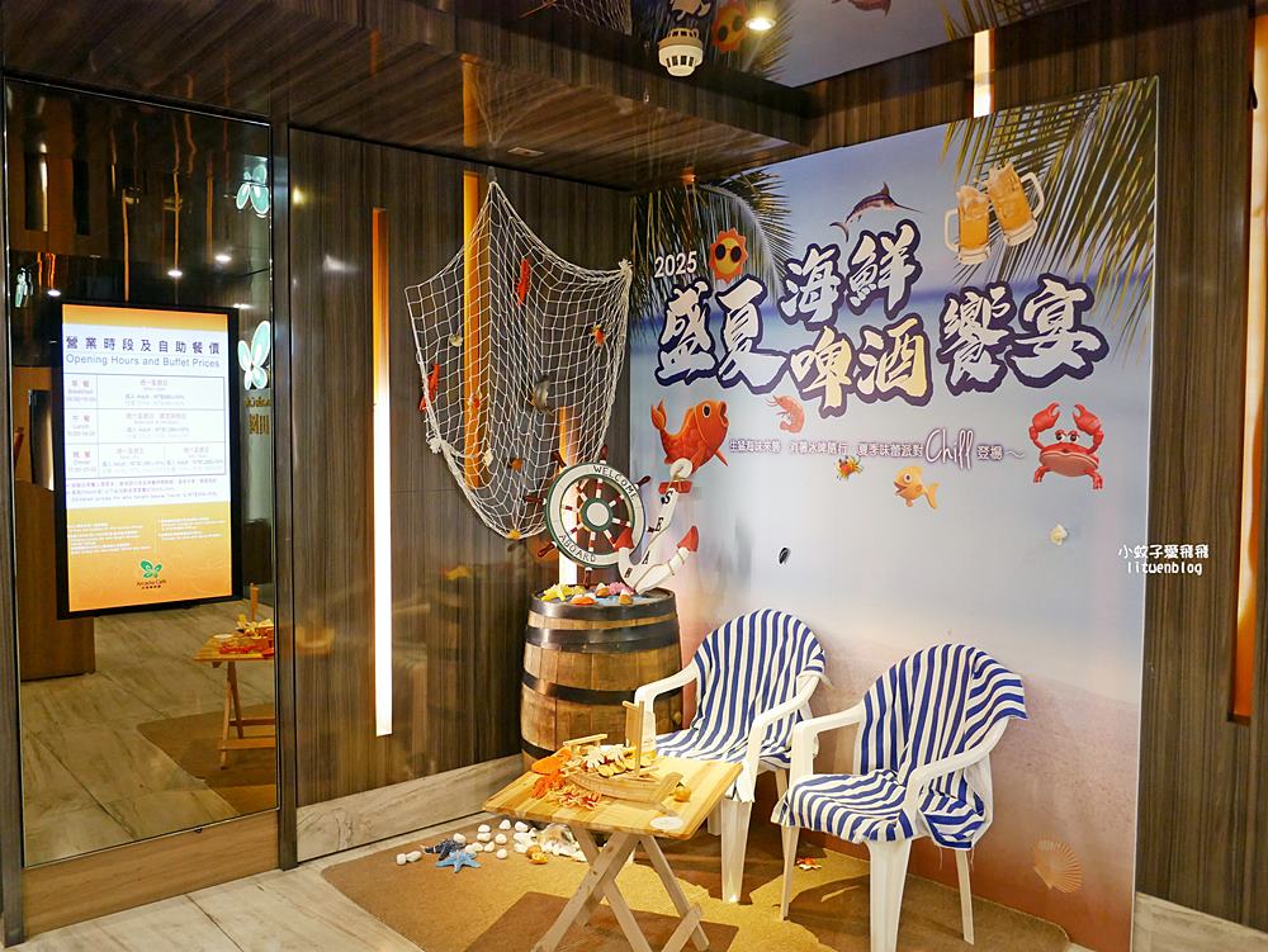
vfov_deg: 49.8
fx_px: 1026
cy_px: 476
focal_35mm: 28
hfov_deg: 63.4
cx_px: 634
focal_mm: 14
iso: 1600
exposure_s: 1/60
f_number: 2.5
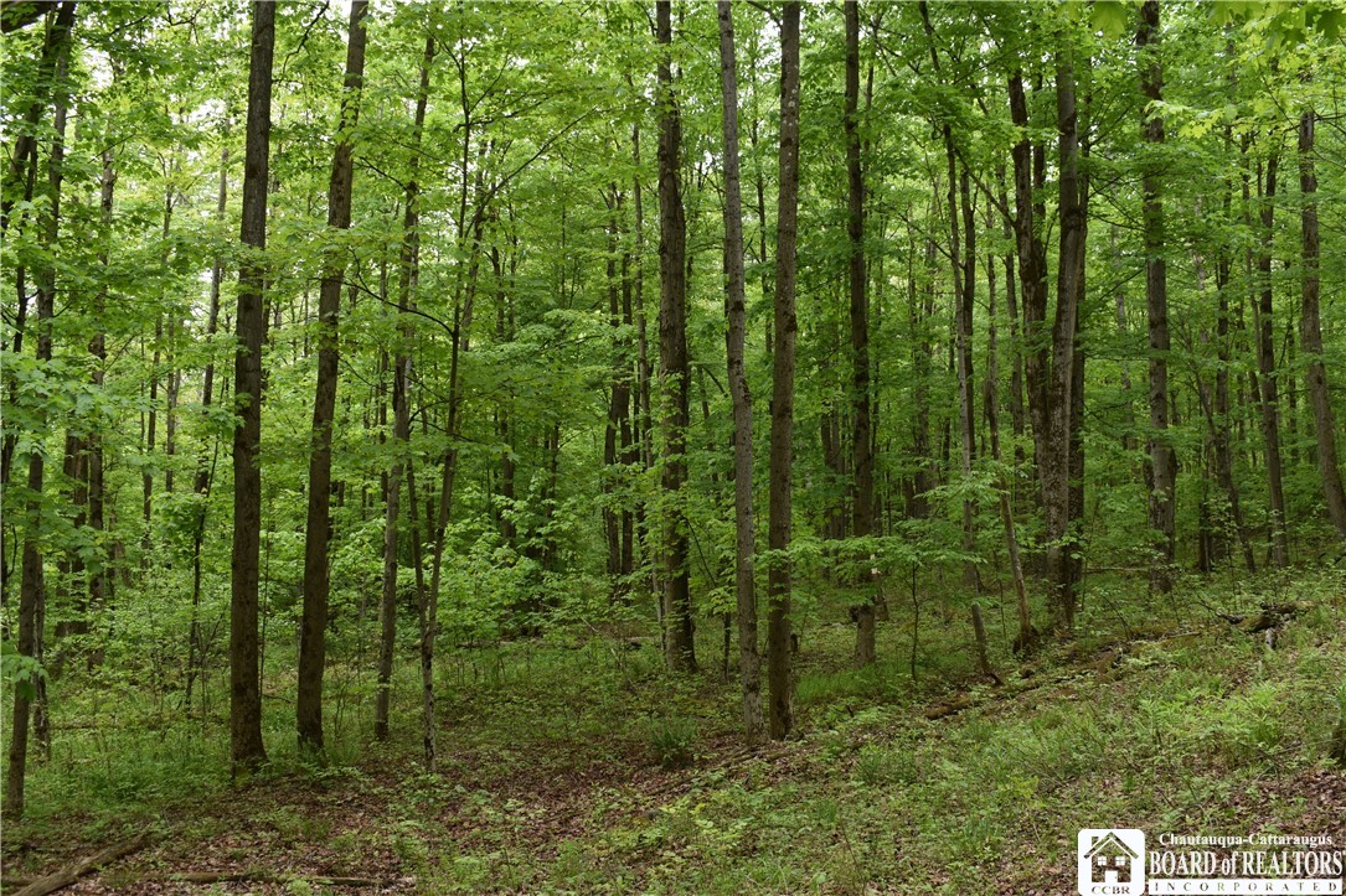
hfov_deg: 53.1
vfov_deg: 36.9
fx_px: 1346
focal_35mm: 36
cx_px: 673
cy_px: 448
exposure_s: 1/200
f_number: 7.1
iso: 400
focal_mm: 24
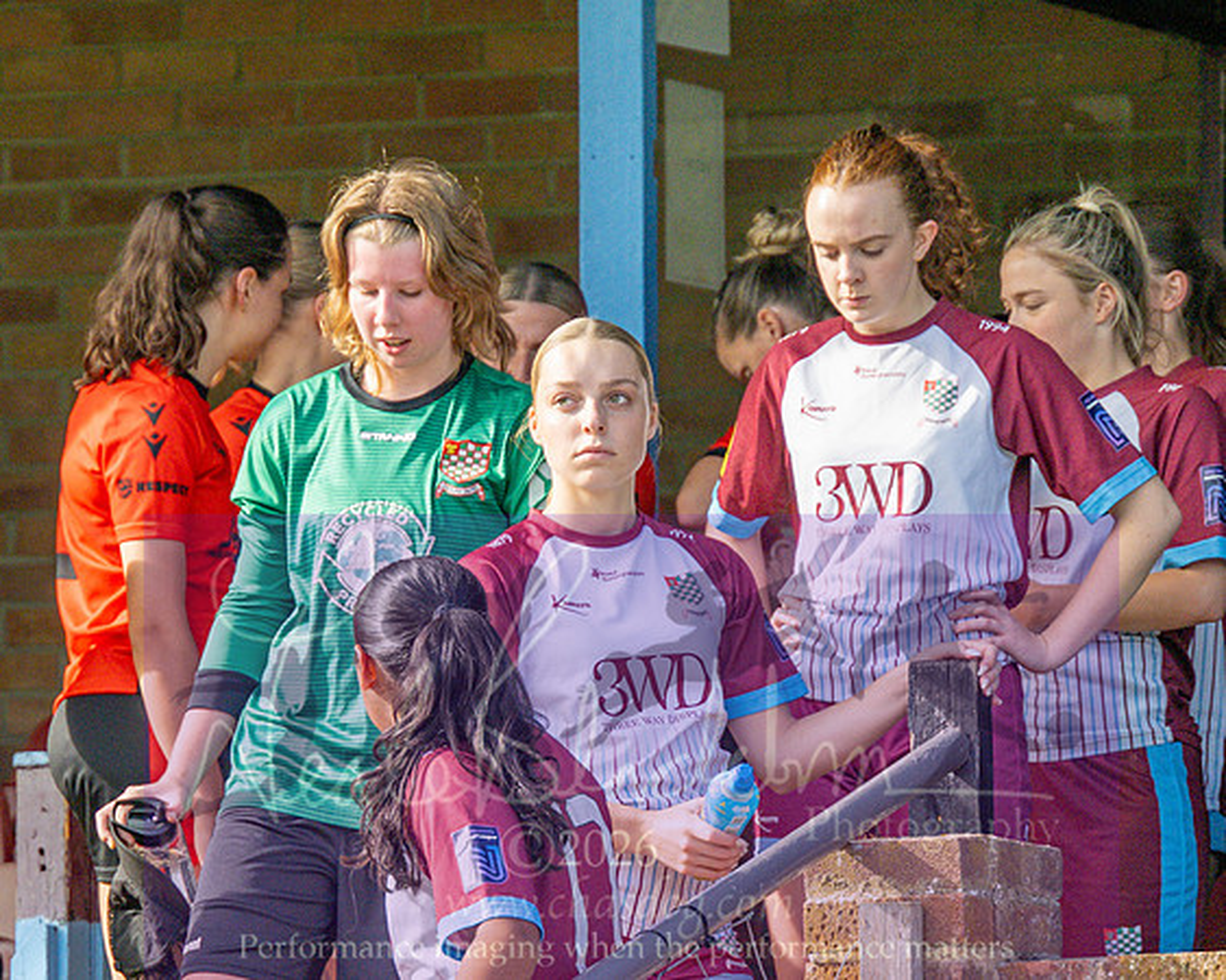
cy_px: 468
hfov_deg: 5.0
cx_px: 394
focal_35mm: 390
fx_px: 14164
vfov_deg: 4.0
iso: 400
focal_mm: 155
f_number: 4
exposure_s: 1/1600
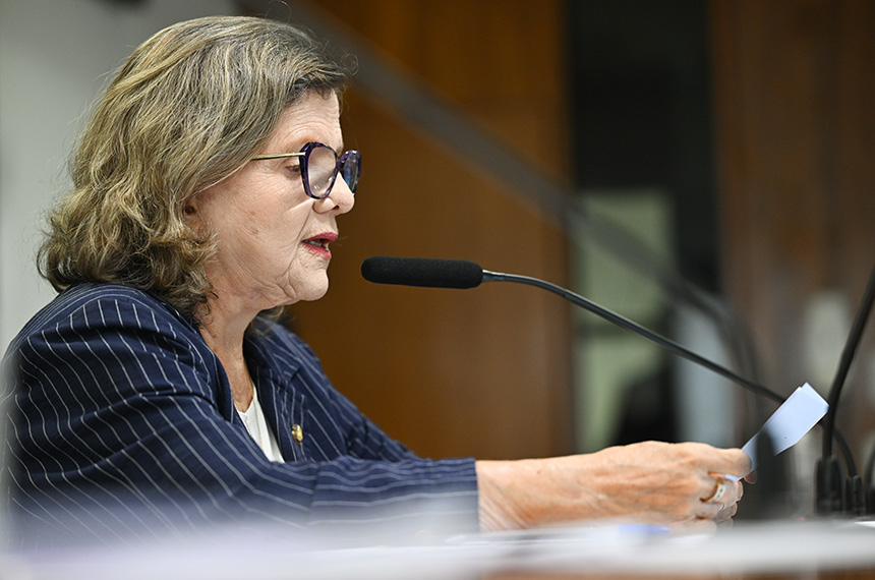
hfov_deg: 18.6
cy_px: 290
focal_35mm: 110
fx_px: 2669
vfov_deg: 12.4
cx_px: 438
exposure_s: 1/200
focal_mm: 110
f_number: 3.2
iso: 1600
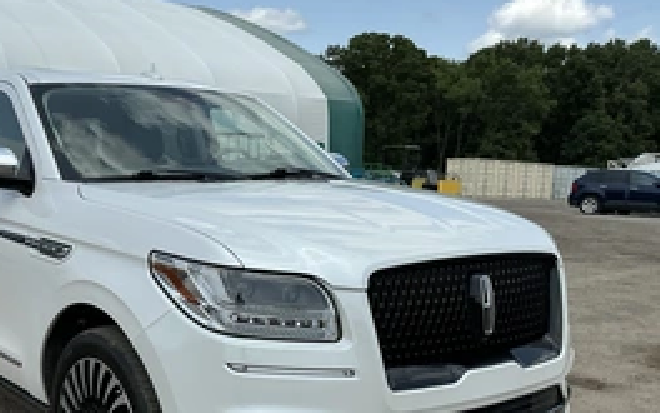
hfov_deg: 43.2
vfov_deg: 28.3
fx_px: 809
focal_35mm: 45
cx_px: 182
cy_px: 288
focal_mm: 3
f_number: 1.8
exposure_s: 1/2320
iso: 25
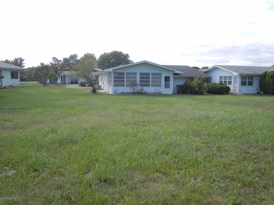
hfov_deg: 63.4
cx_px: 137
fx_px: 222
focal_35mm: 28
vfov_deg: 49.7
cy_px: 102
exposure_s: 1/320
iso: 100
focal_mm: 5
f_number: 3.7
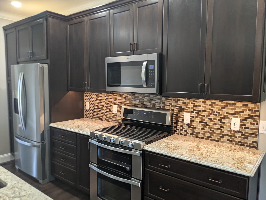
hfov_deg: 65.3
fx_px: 207
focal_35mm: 27
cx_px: 133
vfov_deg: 51.4
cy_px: 100
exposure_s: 1/24
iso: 64
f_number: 1.8
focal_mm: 4.44
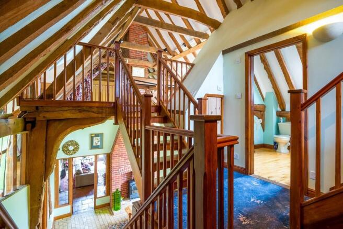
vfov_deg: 67.4
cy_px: 114
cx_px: 172
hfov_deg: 90.0
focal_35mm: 18
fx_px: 171
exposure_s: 1/4
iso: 160
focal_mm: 11.8
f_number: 7.1
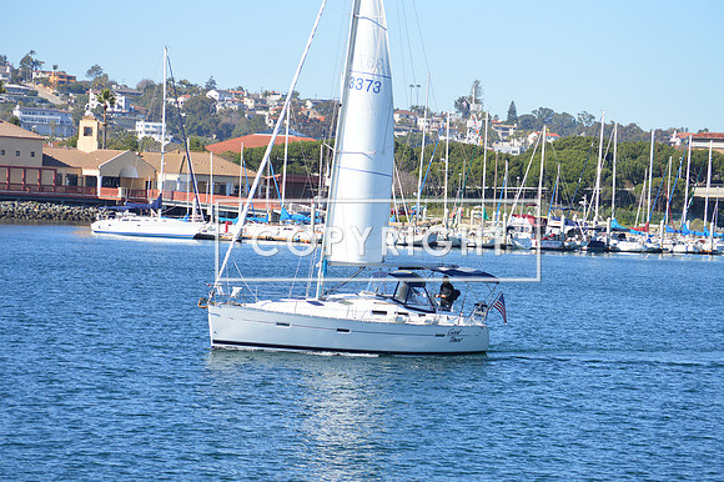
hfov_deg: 15.2
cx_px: 362
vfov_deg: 10.1
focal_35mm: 135
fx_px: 2713
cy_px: 241
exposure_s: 1/320
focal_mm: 90
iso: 100
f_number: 9
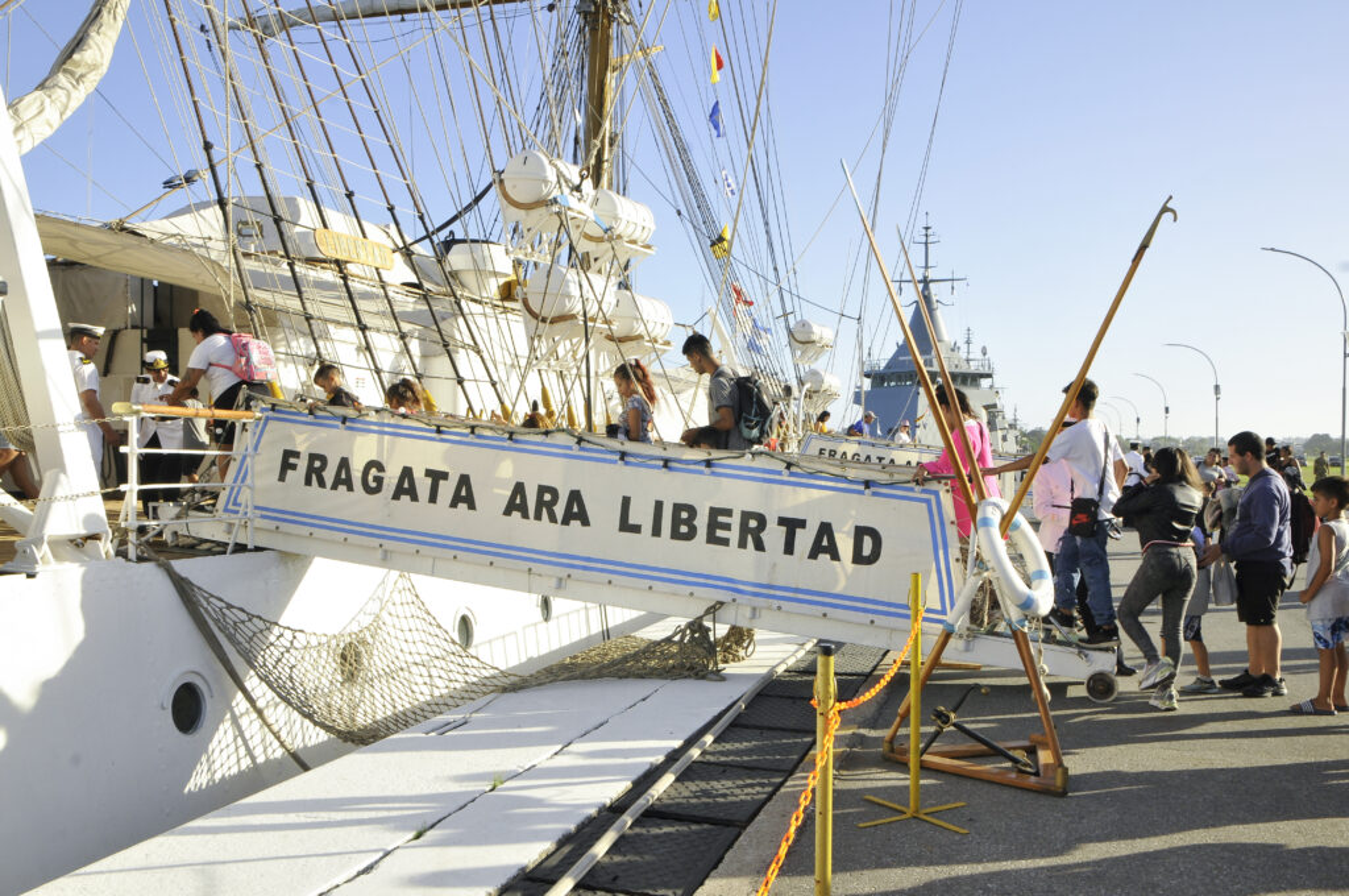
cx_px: 674
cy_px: 448
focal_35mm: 33
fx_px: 1235
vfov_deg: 39.9
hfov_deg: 57.3
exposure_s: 1/160
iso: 250
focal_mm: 22
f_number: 11
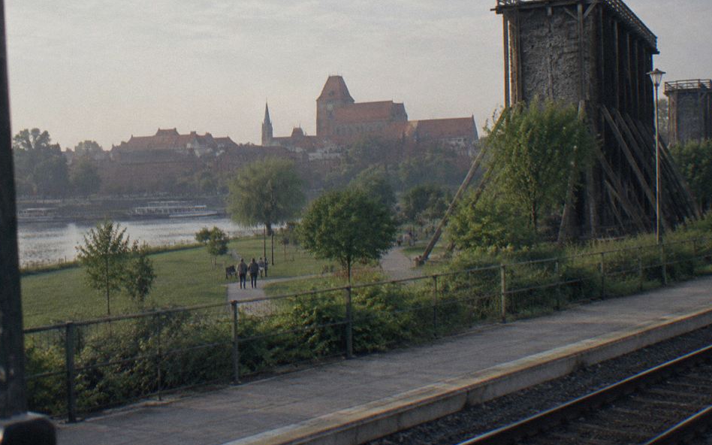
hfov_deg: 46.2
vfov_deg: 29.8
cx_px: 364
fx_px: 834
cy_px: 201
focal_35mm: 43
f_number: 5.6
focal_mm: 40
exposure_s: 1/800
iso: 500
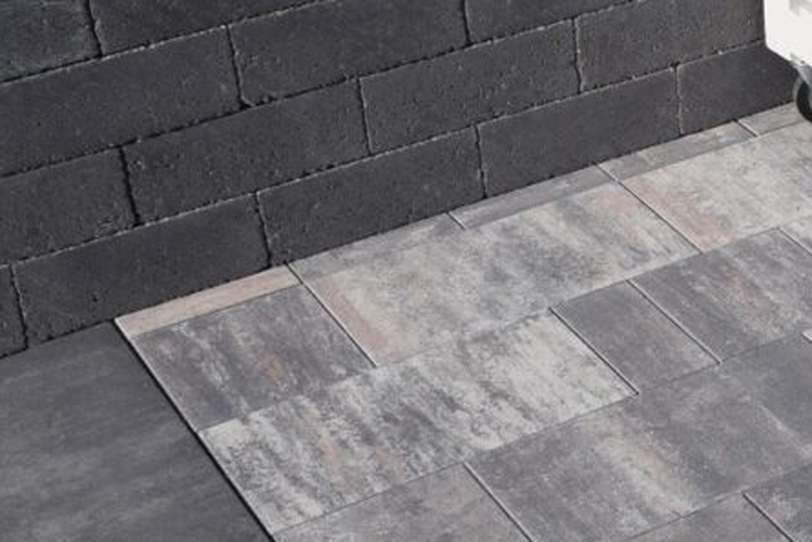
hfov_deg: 20.7
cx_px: 931
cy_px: 327
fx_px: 2102
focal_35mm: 93
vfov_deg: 14.7
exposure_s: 1/500
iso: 200
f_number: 11
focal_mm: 27
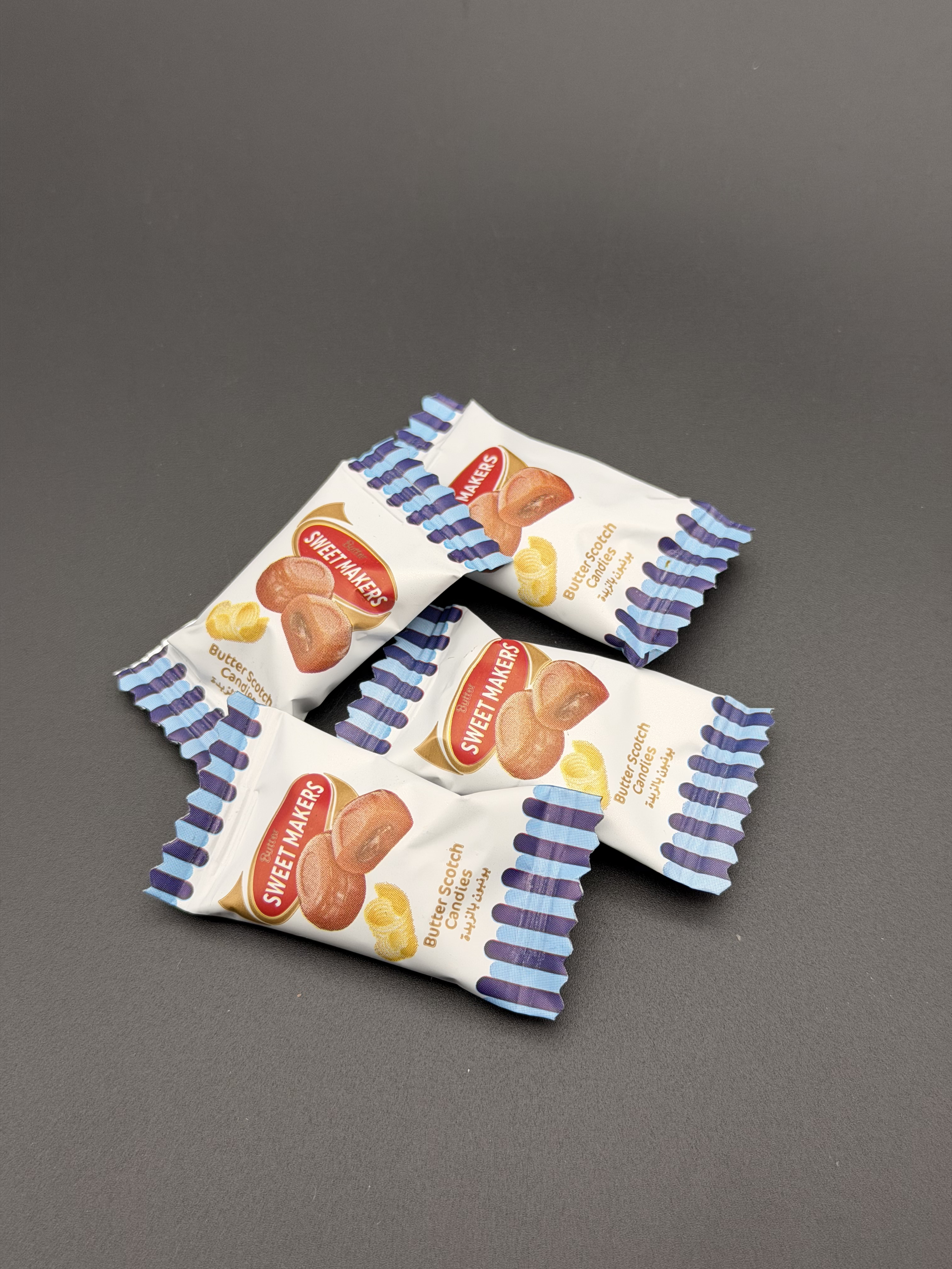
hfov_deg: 30.3
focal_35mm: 48
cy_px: 634
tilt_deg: -62.9
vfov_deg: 39.7
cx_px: 476
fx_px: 1760
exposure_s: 1/121
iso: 50
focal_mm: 6.76
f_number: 1.78
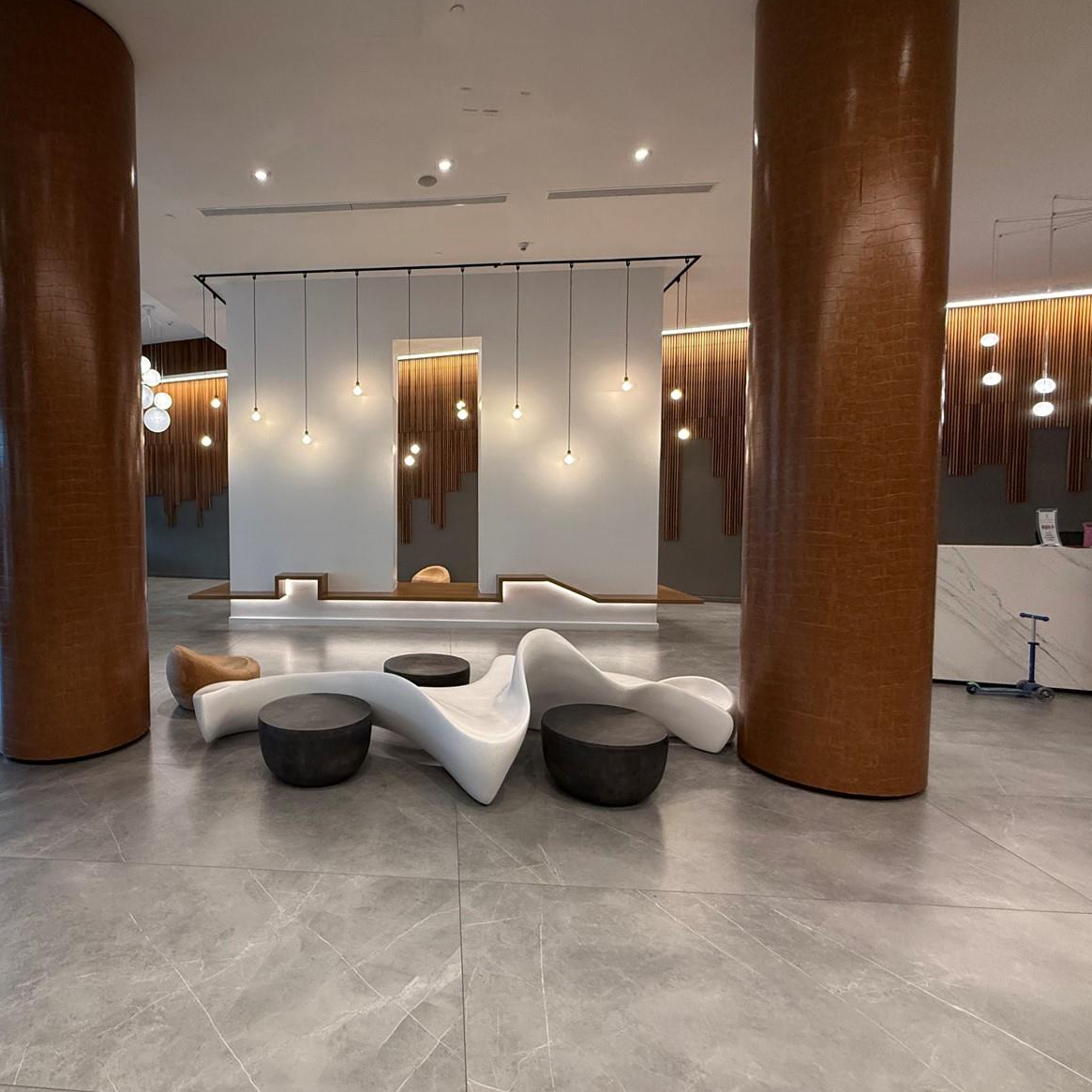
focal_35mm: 17
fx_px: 607
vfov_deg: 84.0
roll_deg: -0.1
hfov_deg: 82.1
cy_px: 538
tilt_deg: -2.6
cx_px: 398
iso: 400
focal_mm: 2.22
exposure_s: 1/120
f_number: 2.2
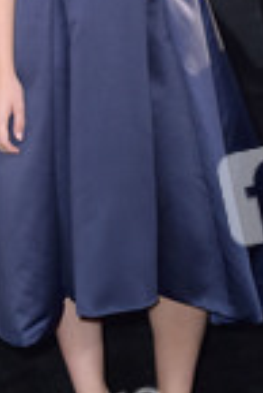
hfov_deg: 10.4
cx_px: 113
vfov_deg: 15.4
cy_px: 46
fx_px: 1443
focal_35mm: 132
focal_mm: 48
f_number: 6.3
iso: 500
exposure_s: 1/250
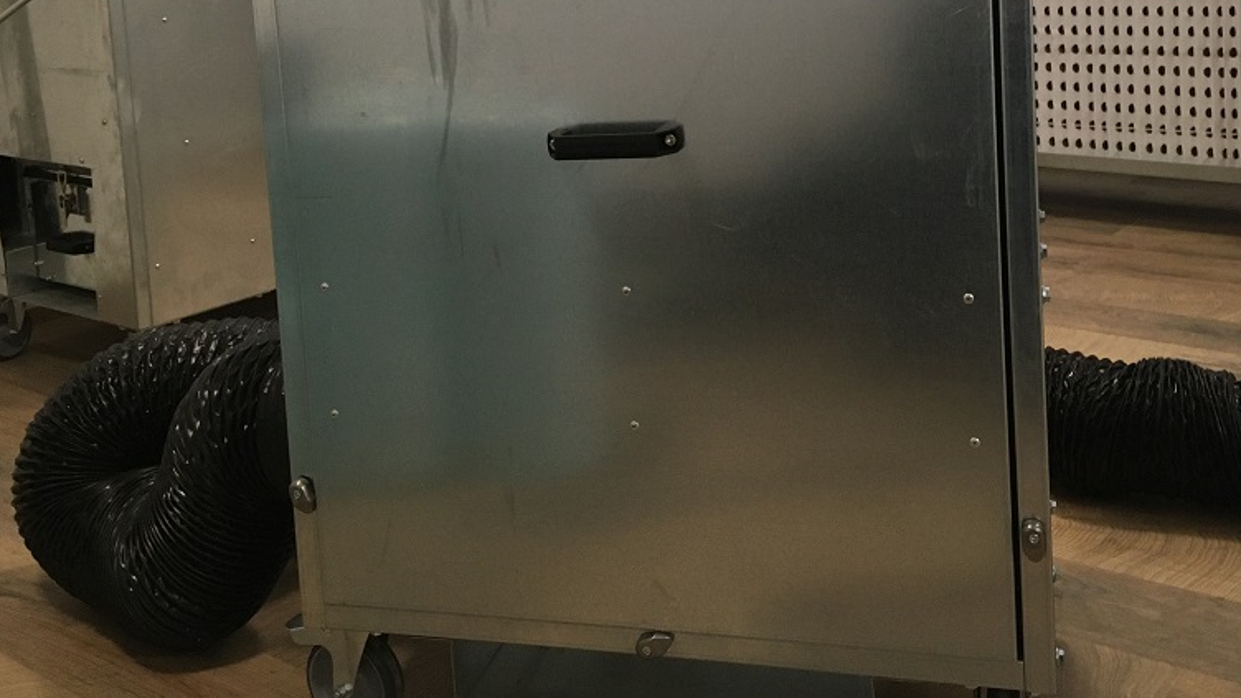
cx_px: 629
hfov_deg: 47.4
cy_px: 58
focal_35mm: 43
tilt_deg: -7.9
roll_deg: +3.5
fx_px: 1415
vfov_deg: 26.7
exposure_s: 1/33
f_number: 2.2
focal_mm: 4.15
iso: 160
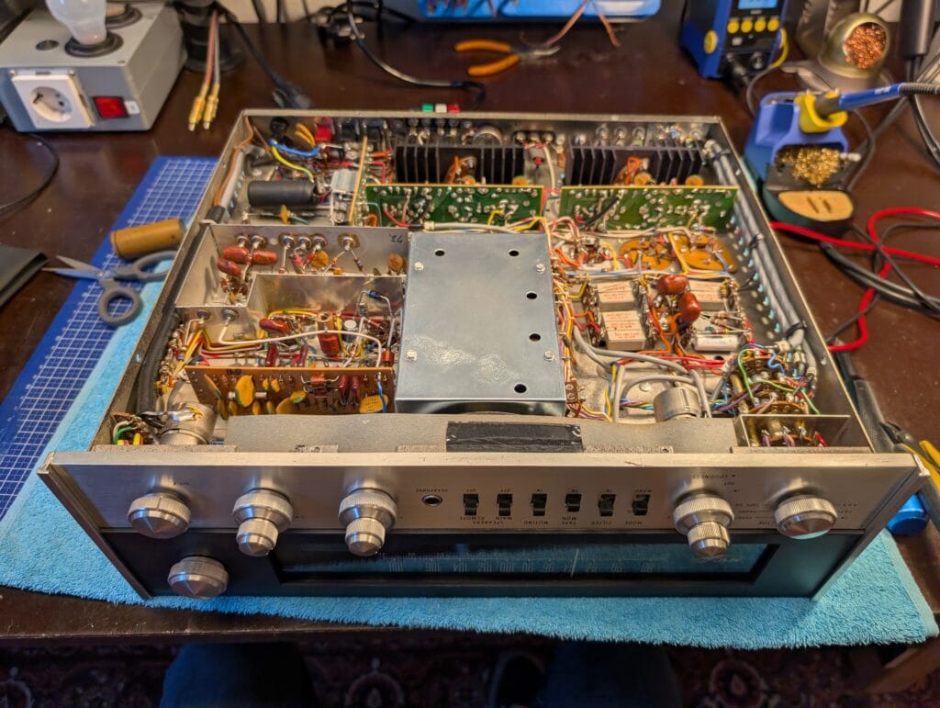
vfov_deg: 56.9
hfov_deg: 71.5
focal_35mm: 24
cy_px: 354
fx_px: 653
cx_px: 470
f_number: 1.68
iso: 21
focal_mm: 6.9
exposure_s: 1/337
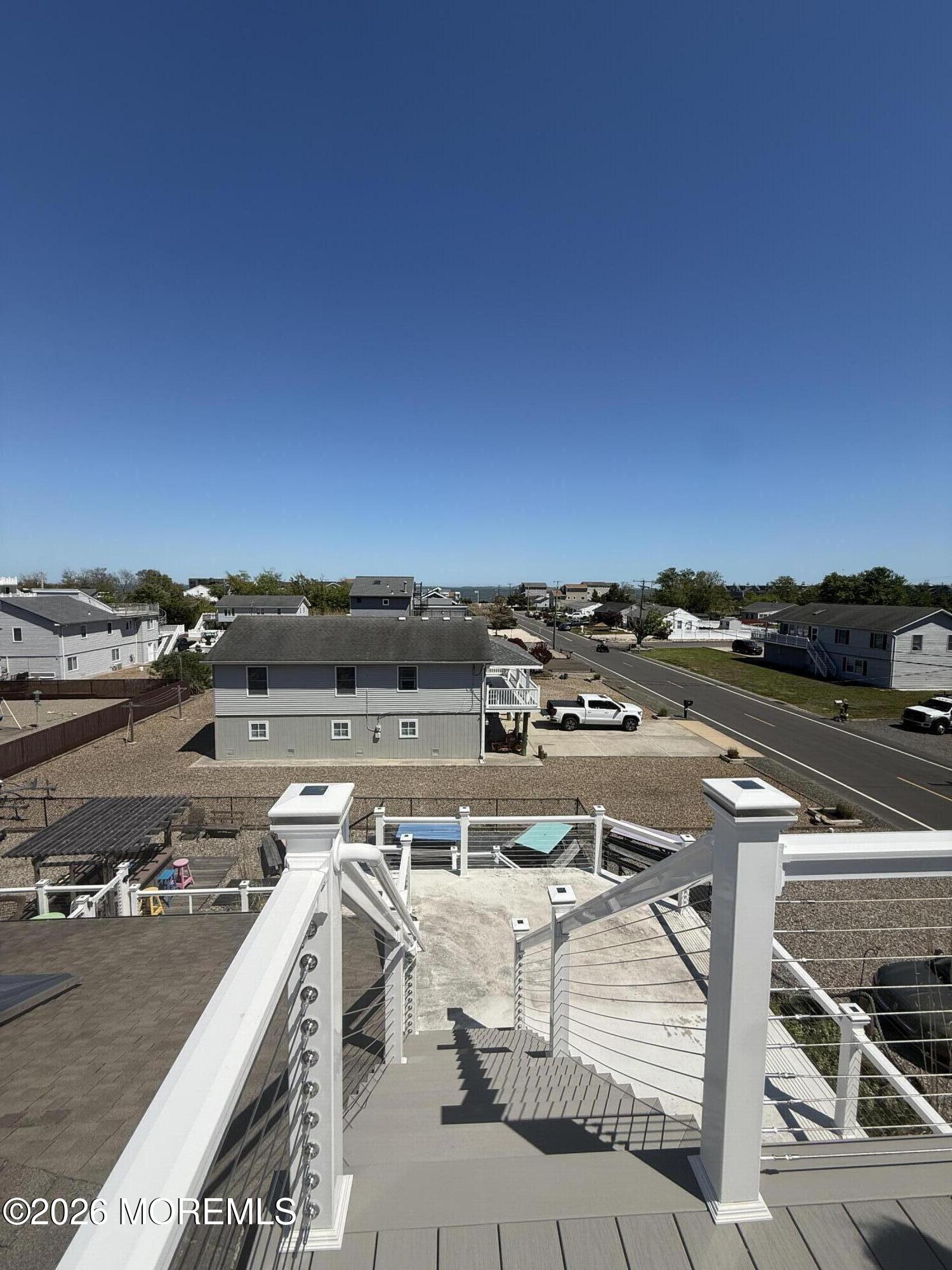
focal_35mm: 14
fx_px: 513
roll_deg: -1.4
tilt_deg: -3.1
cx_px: 476
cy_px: 635
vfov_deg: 102.1
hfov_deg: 85.7
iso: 50
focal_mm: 2.22
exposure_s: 1/4762
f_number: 2.2
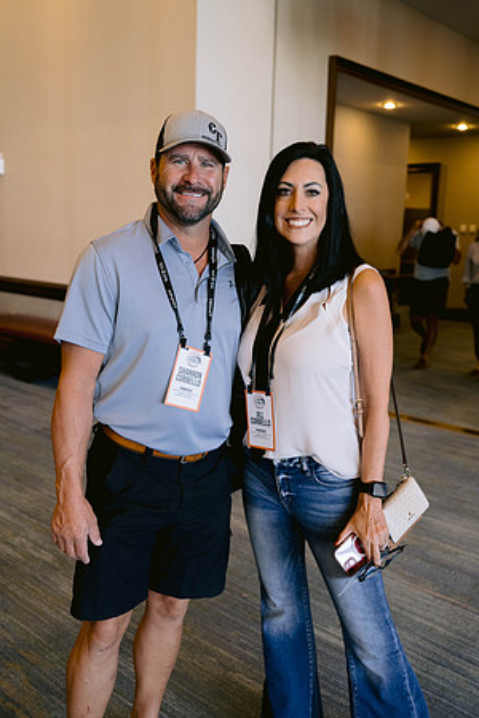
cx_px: 240
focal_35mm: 35
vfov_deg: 54.4
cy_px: 359
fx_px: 698
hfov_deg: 37.9
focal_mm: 35
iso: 800
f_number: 3.2
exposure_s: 1/160
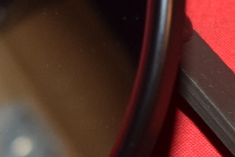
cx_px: 196
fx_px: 1881
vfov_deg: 4.8
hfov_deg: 7.1
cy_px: 163
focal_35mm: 288
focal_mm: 25
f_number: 5
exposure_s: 1/125
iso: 640
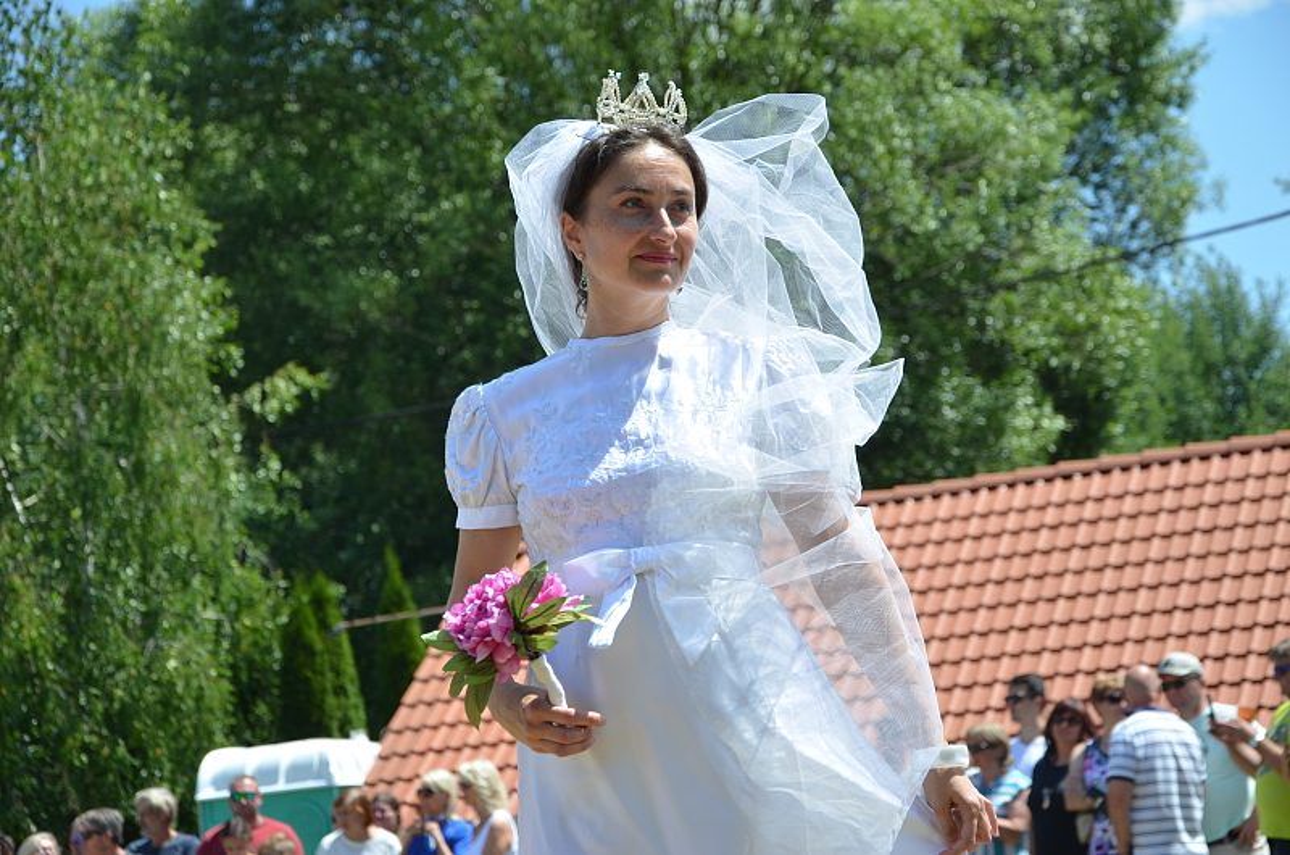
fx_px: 3755
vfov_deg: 13.0
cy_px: 428
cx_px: 645
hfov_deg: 19.5
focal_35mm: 105
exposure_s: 1/320
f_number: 5.3
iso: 100
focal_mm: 70
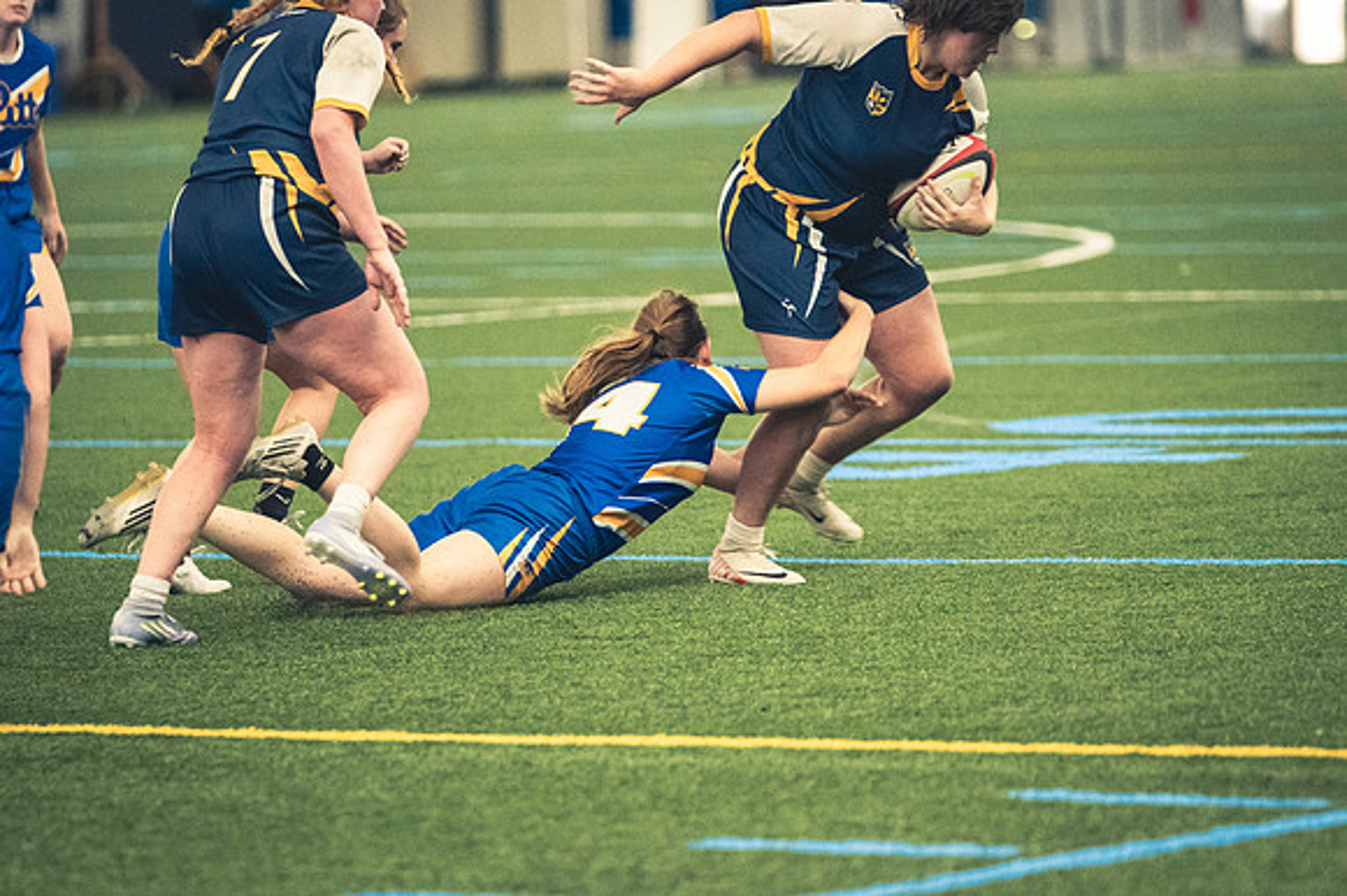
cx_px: 674
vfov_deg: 4.6
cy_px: 448
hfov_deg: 6.9
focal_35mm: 300
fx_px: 11218
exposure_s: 1/500
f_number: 2.8
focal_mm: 200
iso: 12800
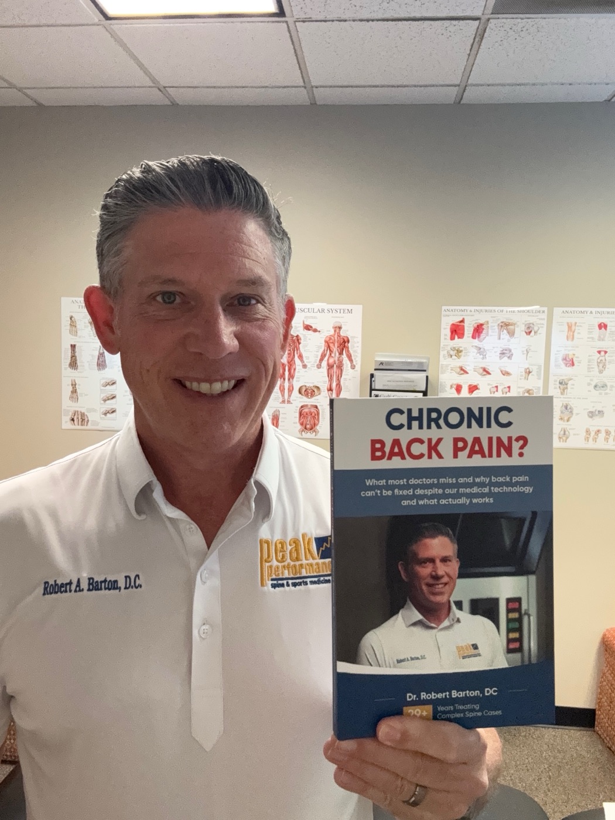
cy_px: 410
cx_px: 308
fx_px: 711
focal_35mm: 30
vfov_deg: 60.0
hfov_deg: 46.8
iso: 250
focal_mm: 2.69
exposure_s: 1/40
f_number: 1.9
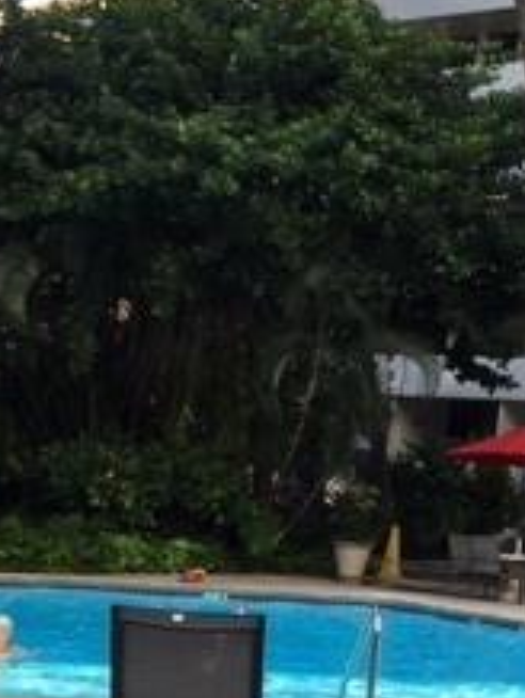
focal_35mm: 85
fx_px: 1716
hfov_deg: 16.4
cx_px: 688
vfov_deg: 22.8
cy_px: 195
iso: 25
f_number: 2.2
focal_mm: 4.15
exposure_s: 1/450
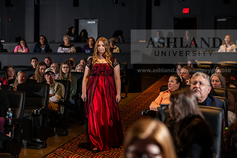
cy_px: 79
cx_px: 118
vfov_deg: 13.7
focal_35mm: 100
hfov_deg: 20.4
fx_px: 658
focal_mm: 100
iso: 2000
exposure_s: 1/200
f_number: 3.2
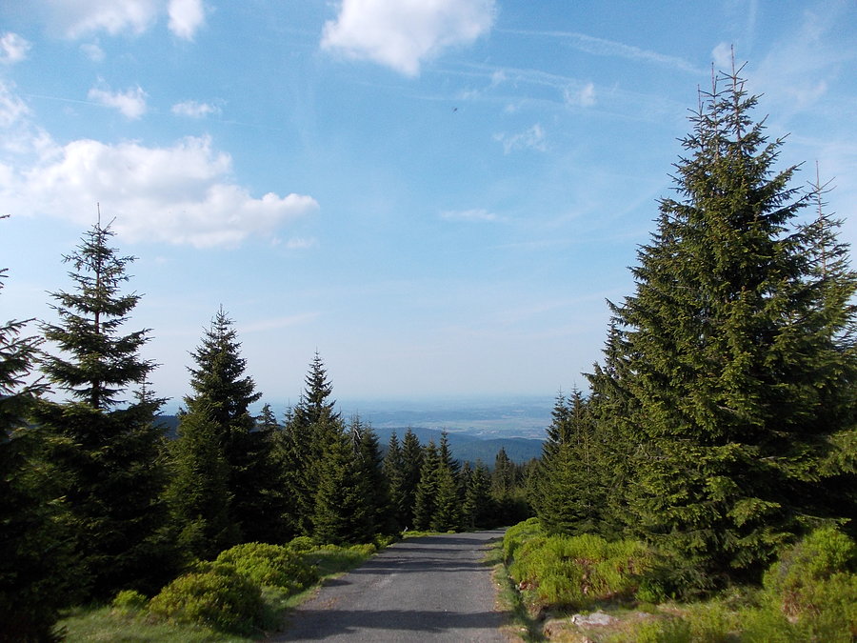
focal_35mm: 28
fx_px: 693
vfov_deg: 49.7
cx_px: 428
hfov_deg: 63.4
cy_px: 322
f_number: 2.7
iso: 80
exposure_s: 1/1000
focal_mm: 4
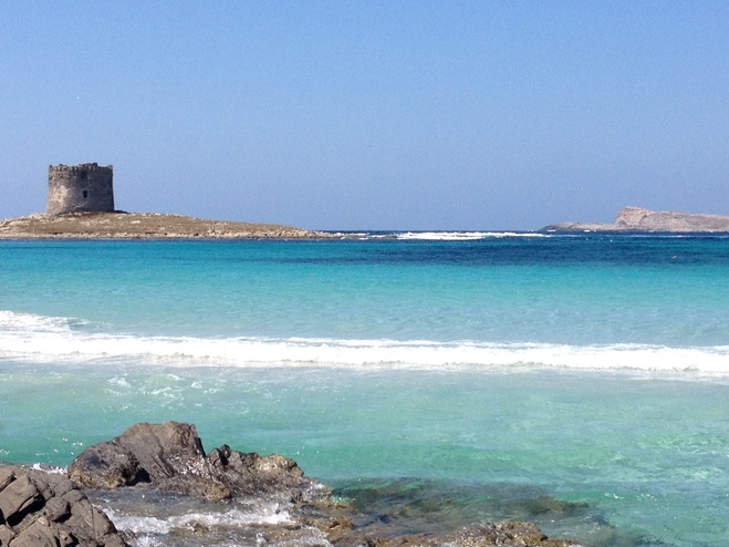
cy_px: 171
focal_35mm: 85
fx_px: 1790
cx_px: 415
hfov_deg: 23.0
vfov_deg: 17.3
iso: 50
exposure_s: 1/2208
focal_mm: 4.28
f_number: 2.4
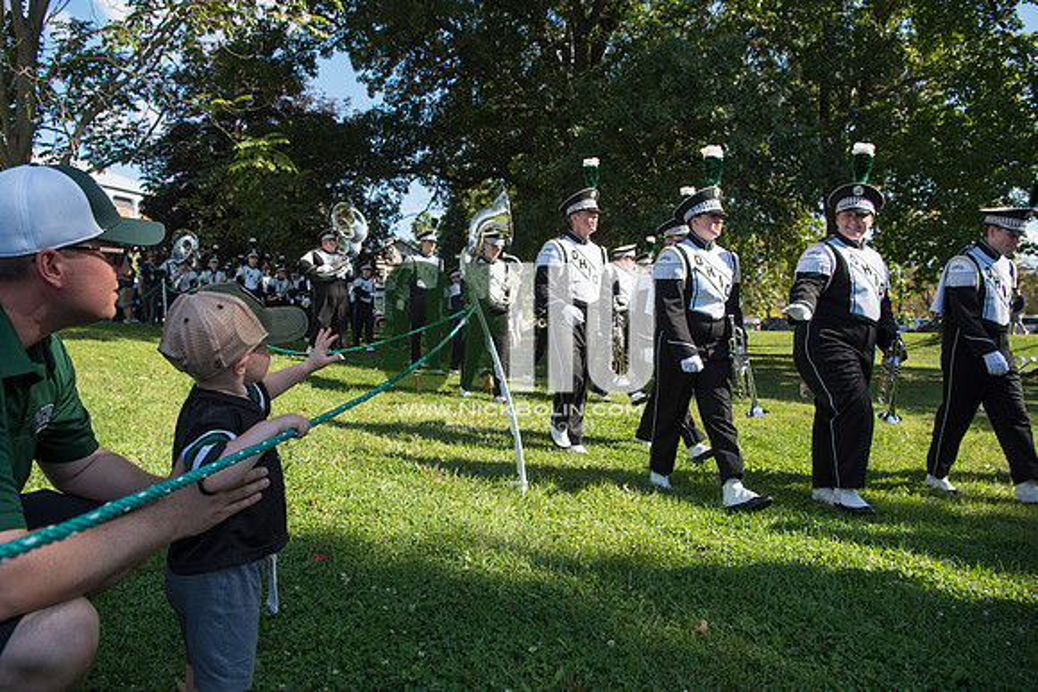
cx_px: 519
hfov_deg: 73.7
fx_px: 692
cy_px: 346
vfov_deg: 53.2
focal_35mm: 24
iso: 200
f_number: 5.6
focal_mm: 24
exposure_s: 1/800
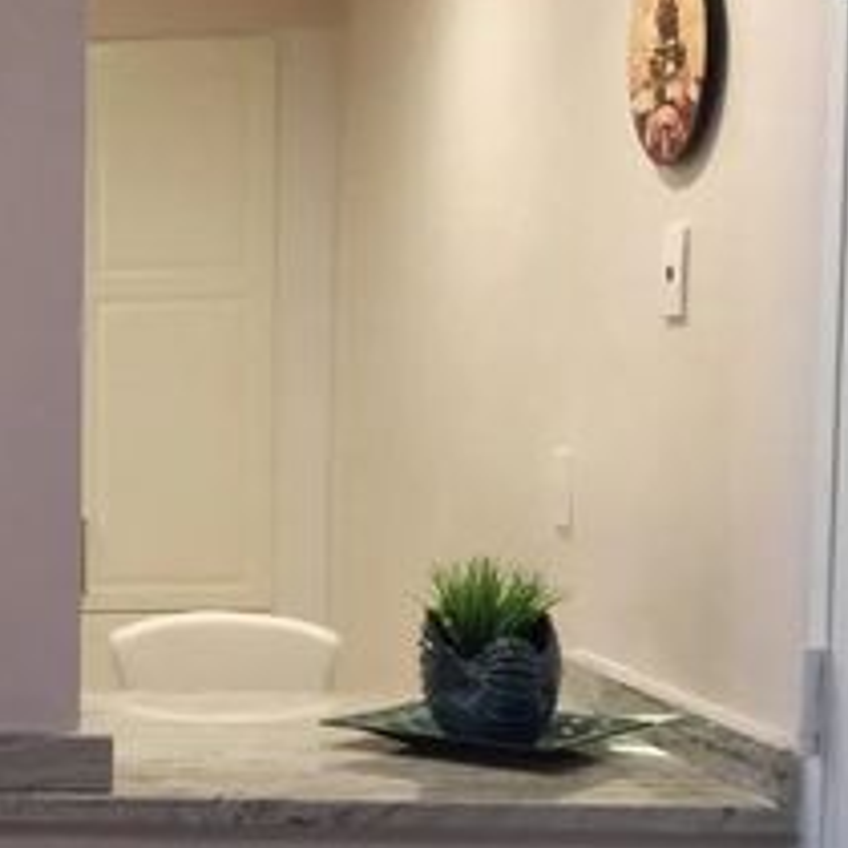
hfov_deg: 20.2
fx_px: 2162
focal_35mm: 78
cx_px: -279
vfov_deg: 22.0
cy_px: 622
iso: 50
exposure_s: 1/30
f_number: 2.2
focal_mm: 4.15
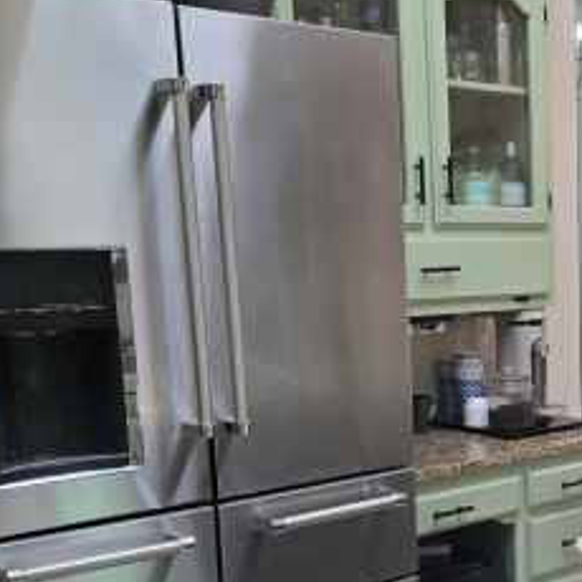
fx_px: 1122
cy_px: 450
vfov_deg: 28.6
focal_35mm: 59
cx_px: 657
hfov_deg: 26.5
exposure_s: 1/120
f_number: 1.8
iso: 100
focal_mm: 5.4
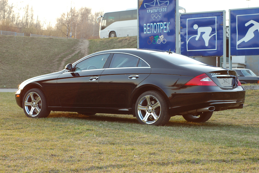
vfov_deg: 18.2
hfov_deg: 27.0
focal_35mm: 75
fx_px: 539
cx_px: 130
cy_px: 86
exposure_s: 1/125
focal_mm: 50
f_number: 5.6
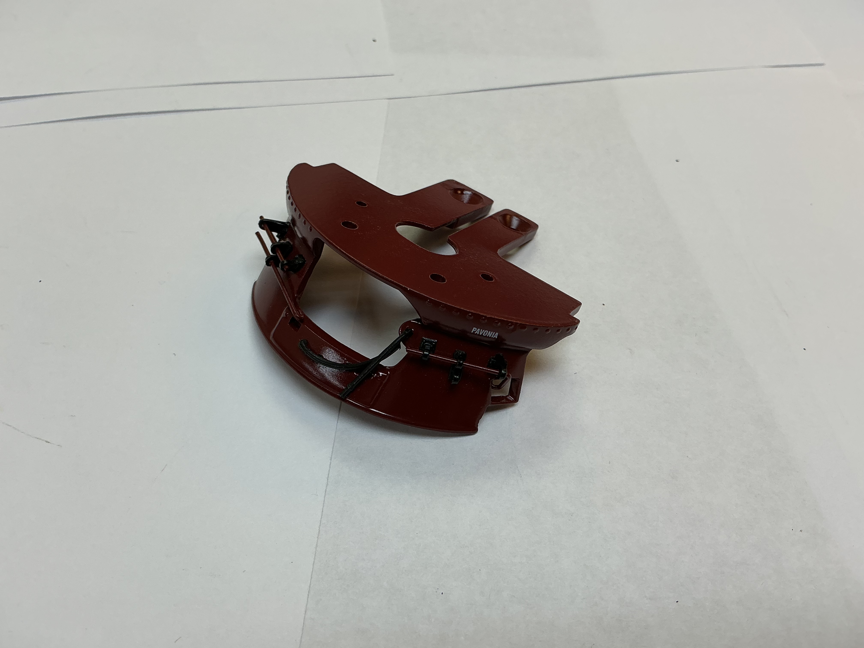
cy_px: 324
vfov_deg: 48.2
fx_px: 724
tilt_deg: -54.6
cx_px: 432
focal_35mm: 29
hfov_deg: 61.7
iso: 25
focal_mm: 3
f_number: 1.8
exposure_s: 1/100
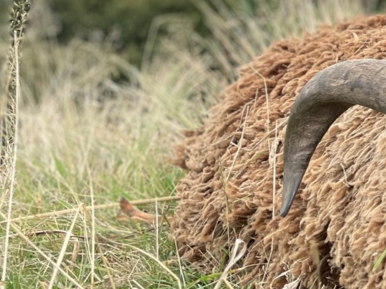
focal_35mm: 90
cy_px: -31
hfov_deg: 18.2
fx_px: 1004
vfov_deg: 15.9
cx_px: 646
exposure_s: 1/612
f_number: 1.6
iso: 50
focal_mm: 4.2
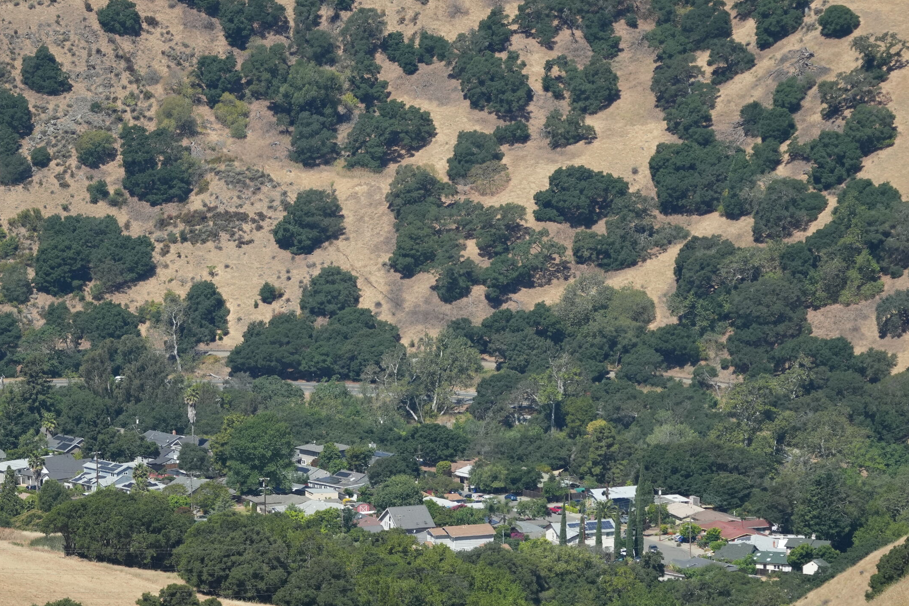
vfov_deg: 5.6
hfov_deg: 8.3
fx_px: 6237
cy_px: 487
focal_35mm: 247
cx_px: 397
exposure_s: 1/2500
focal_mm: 122
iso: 640
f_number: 5.6
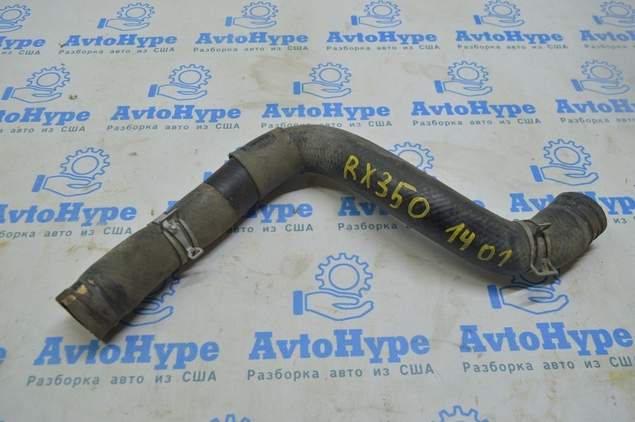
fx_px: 529
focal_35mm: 30
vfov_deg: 43.5
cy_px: 211
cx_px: 318
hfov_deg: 62.0
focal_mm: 20
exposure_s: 1/40
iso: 400
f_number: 5.6
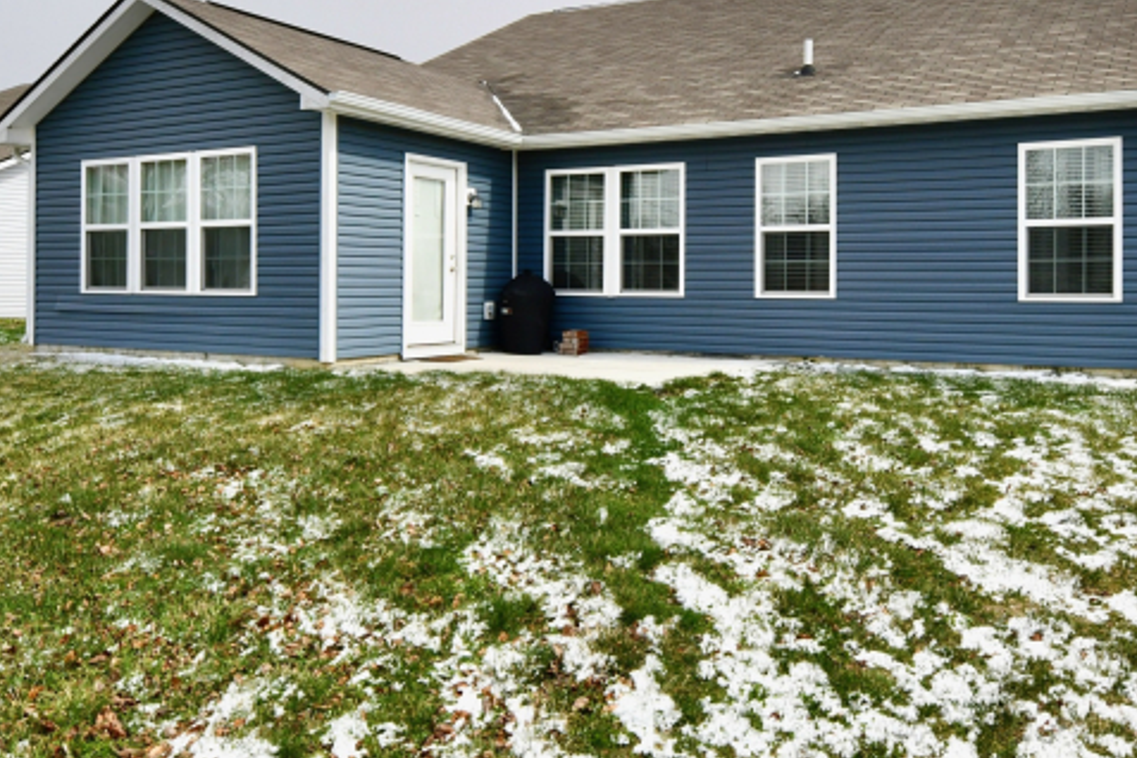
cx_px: 653
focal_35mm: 22
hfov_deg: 78.1
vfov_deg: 54.2
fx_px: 695
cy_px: 179
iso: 640
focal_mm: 14
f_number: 13
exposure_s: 1/640
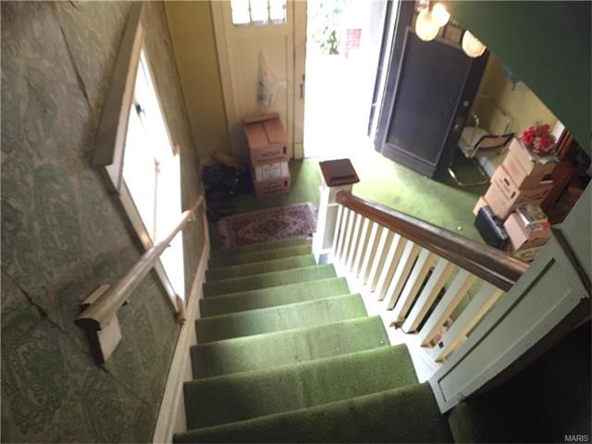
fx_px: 496
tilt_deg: -53.4
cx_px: 296
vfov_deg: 48.2
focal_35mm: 29
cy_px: 222
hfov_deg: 61.7
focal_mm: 4.15
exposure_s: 1/24
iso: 250
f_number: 2.2
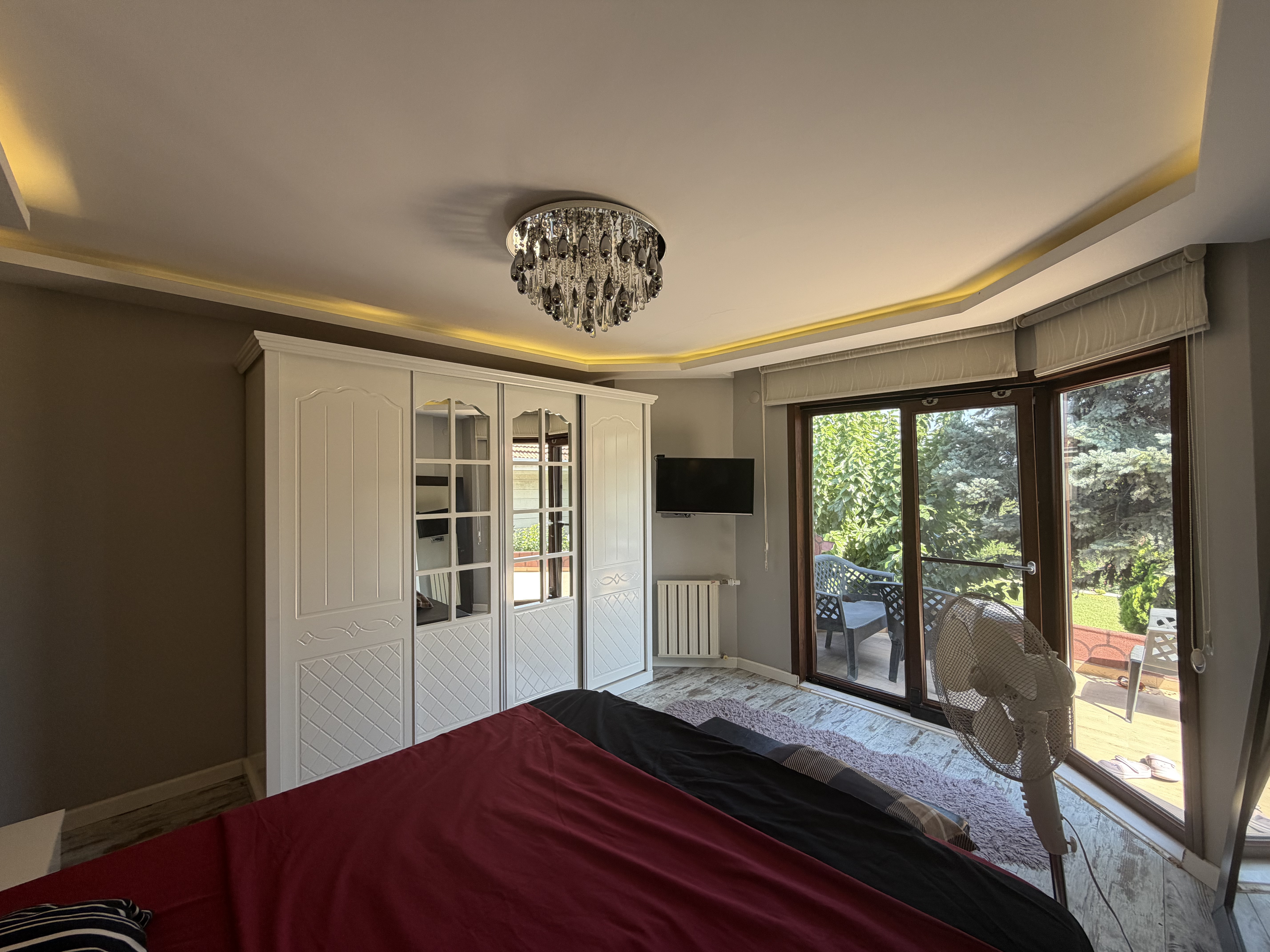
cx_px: 635
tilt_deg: +1.2
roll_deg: +1.9
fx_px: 514
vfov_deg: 85.7
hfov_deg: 102.1
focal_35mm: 14
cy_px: 476
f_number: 2.2
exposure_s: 1/121
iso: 100
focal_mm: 2.22
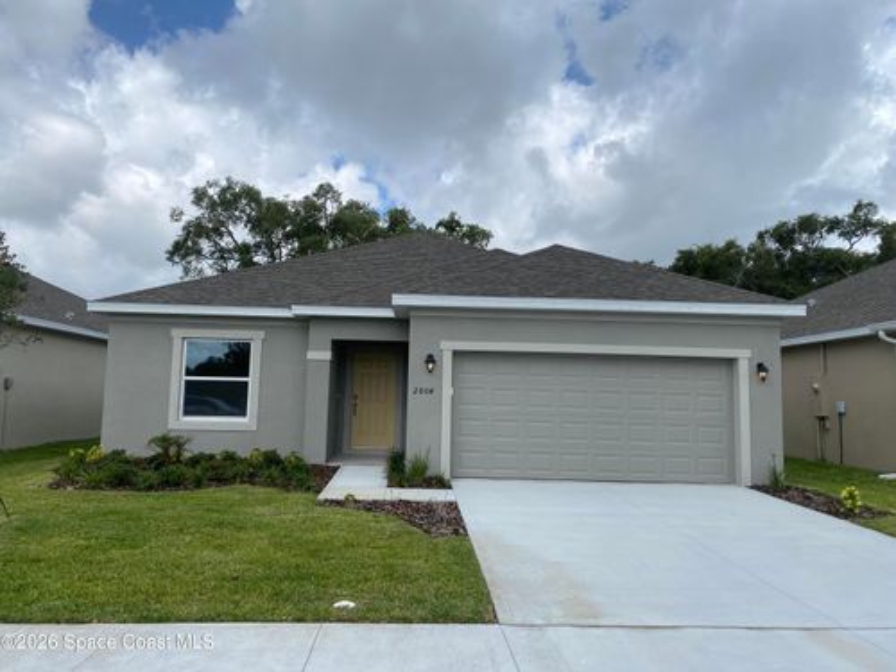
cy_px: 336
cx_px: 448
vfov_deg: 53.1
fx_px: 673
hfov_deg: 67.3
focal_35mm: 26
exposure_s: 1/3846
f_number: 1.8
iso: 32
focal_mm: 4.25
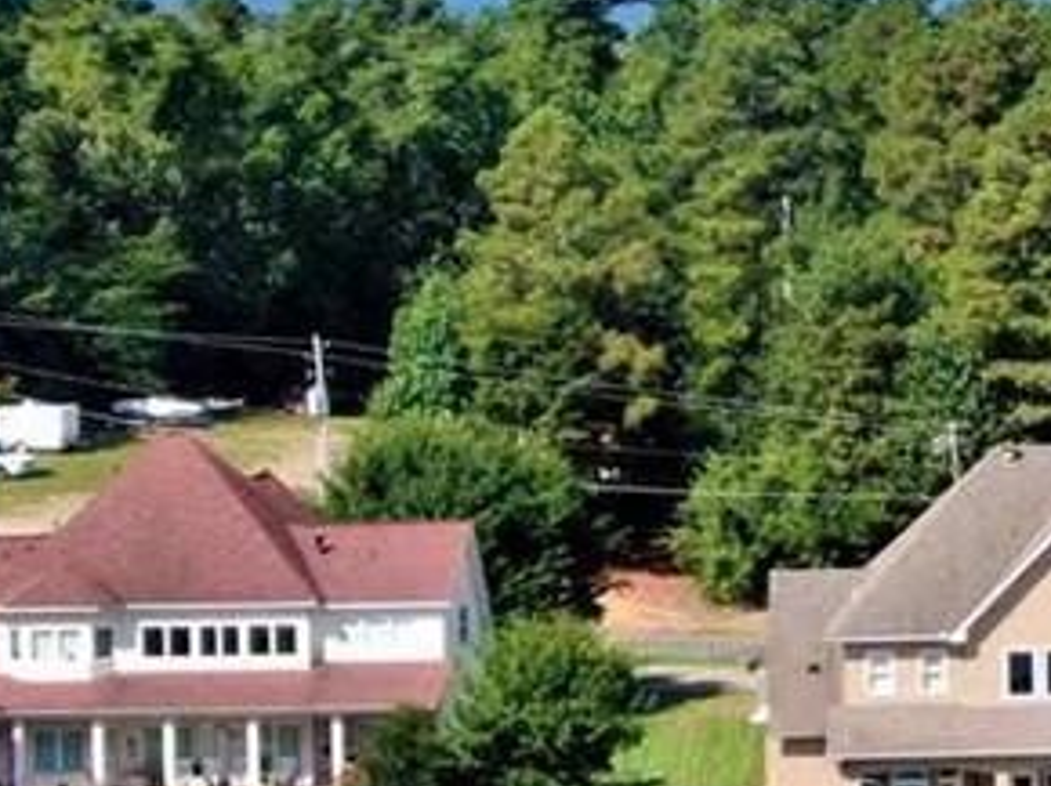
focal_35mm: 166
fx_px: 5036
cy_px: 496
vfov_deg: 8.9
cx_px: 1171
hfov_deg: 11.7
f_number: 3.8
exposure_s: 1/500
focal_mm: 8.42
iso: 100
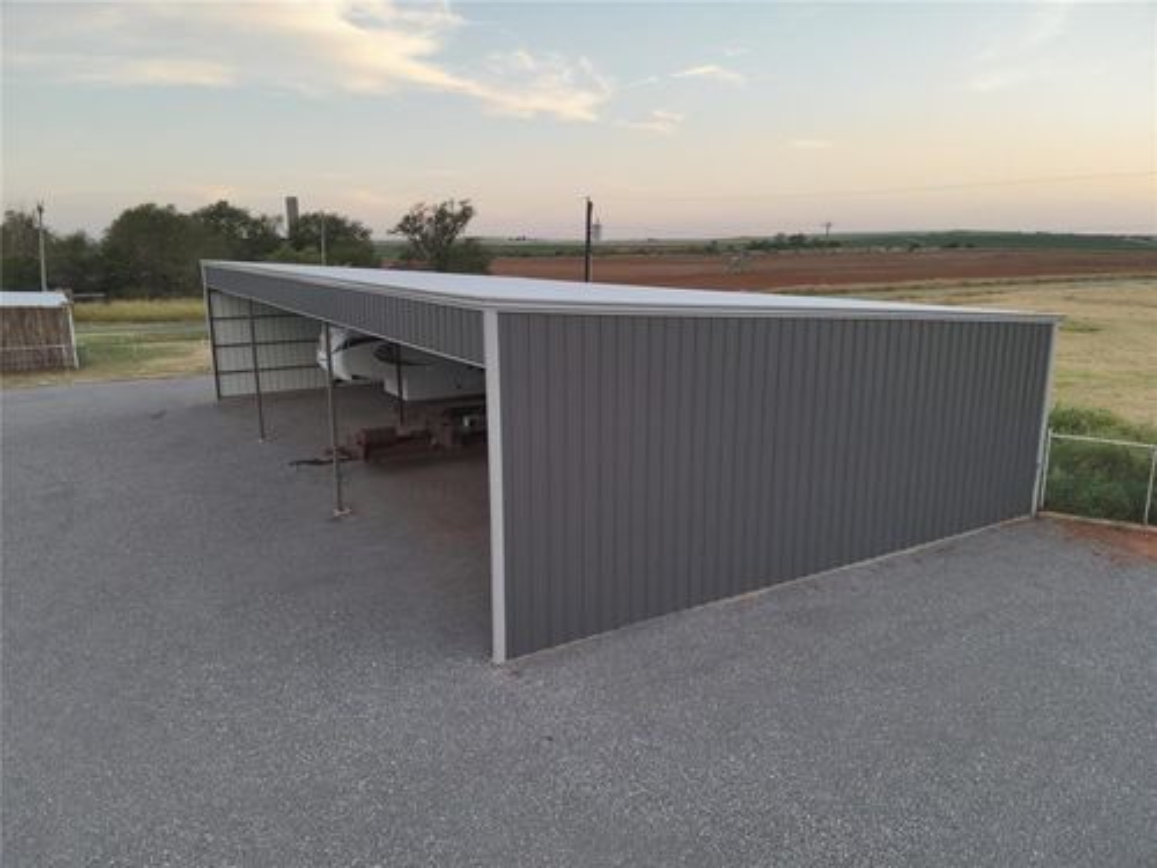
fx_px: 802
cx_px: 578
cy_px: 434
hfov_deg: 71.6
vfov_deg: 56.8
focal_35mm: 24
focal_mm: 4.4
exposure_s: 1/100
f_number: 2.8
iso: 120
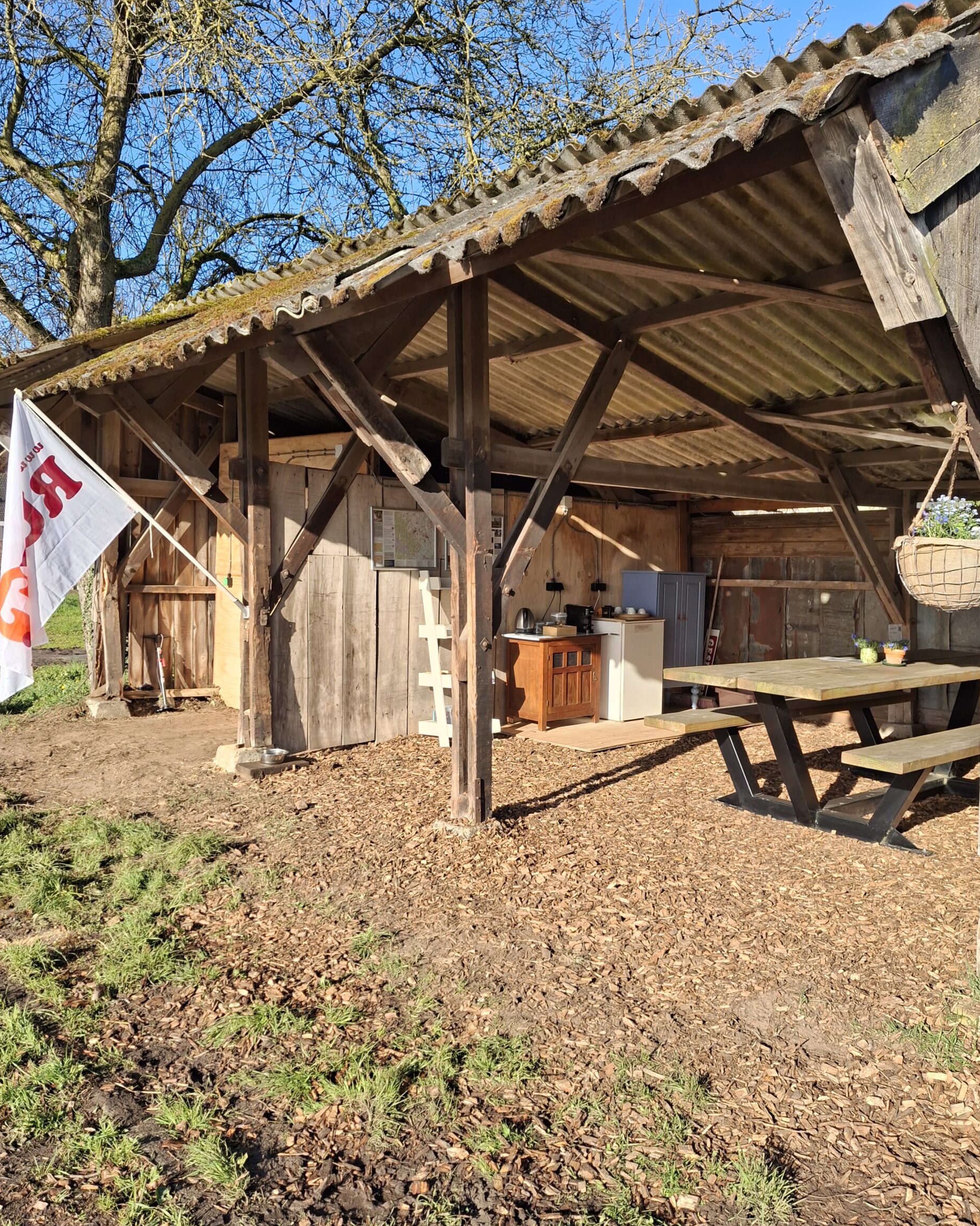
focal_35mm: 27
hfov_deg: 53.2
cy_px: 609
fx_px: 979
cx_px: 478
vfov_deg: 64.1
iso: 32
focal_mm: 4.69
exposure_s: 1/966
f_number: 1.8
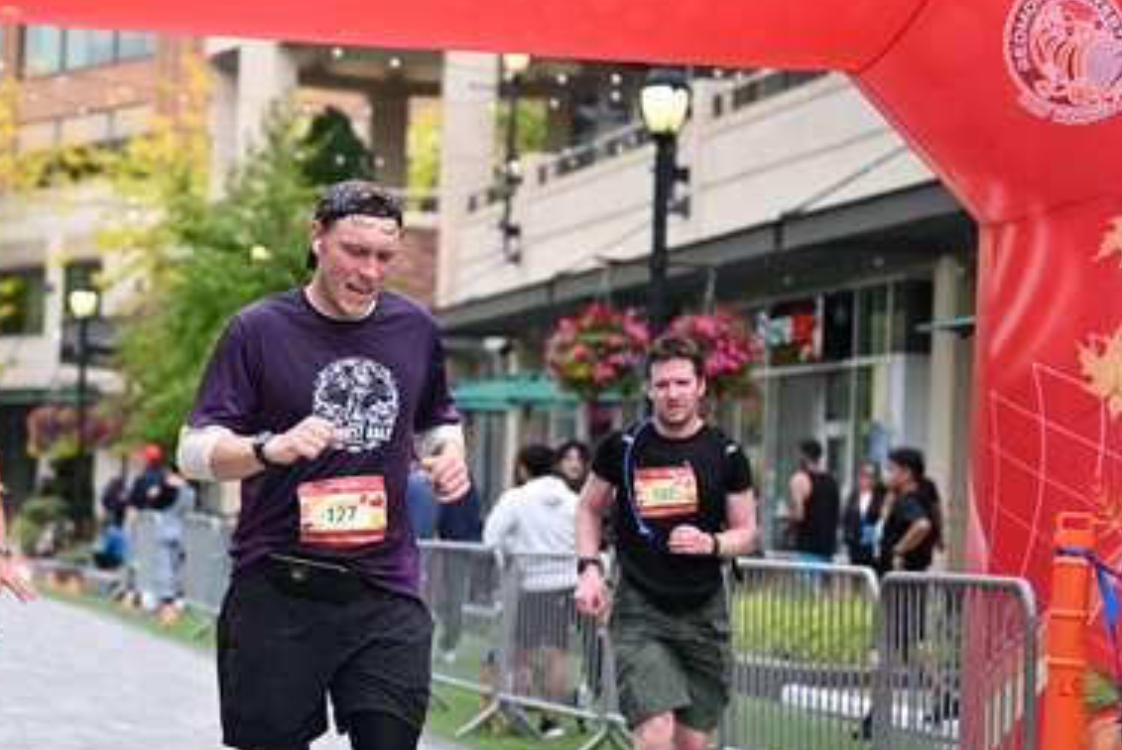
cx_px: 393
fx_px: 3181
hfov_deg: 19.9
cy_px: 385
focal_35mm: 102
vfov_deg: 13.4
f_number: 2.8
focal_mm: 70
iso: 640
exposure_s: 1/2000
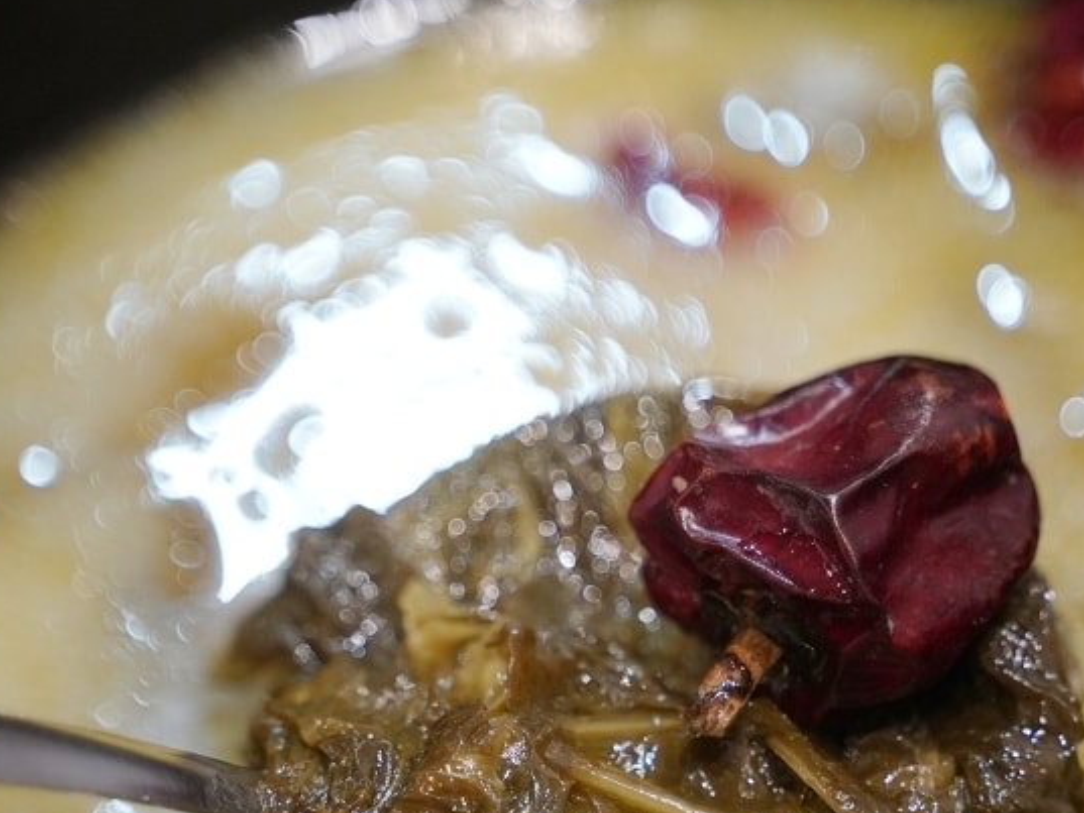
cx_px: 731
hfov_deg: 12.3
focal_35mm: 161
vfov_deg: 9.2
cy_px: 746
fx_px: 5043
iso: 2000
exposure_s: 1/80
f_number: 2.8
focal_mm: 75
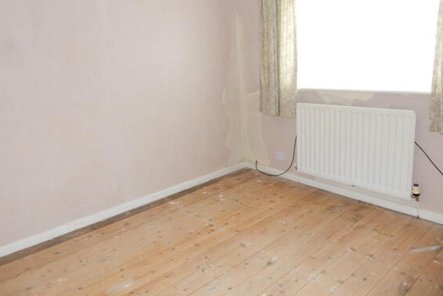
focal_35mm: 27
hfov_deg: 67.4
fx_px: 332
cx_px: 215
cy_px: 129
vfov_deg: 47.8
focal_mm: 4.5
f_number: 3.7
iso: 250
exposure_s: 1/30
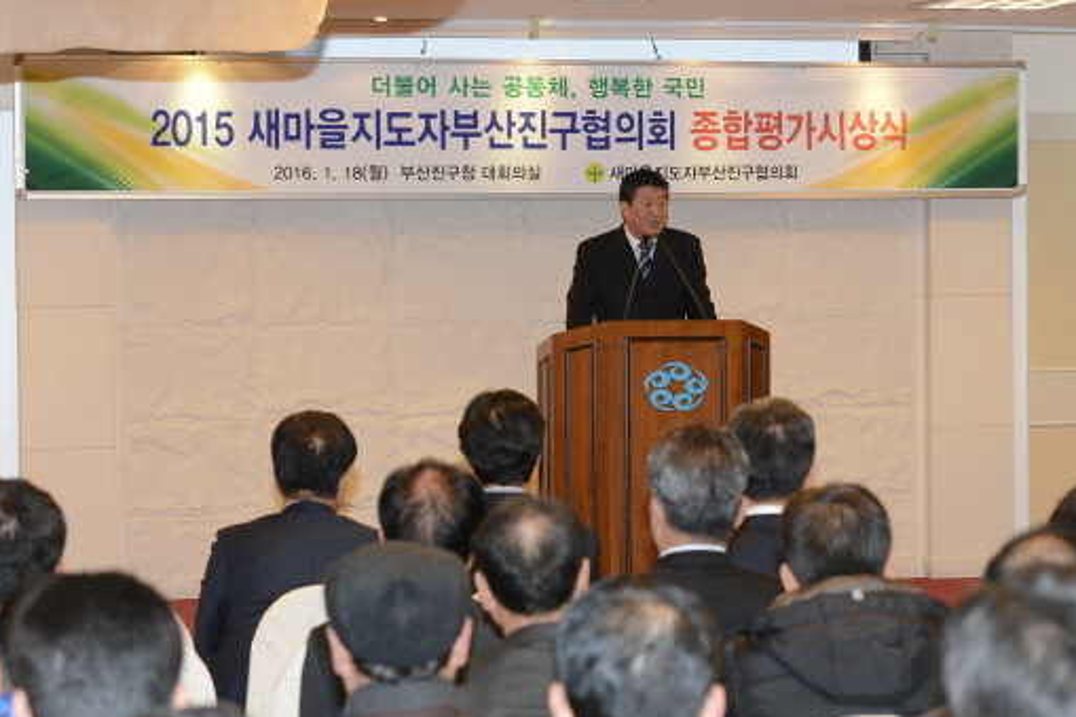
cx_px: 657
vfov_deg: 12.4
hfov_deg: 18.6
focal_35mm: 110
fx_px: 3287
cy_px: 460
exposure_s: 1/160
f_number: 5
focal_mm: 70
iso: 1000
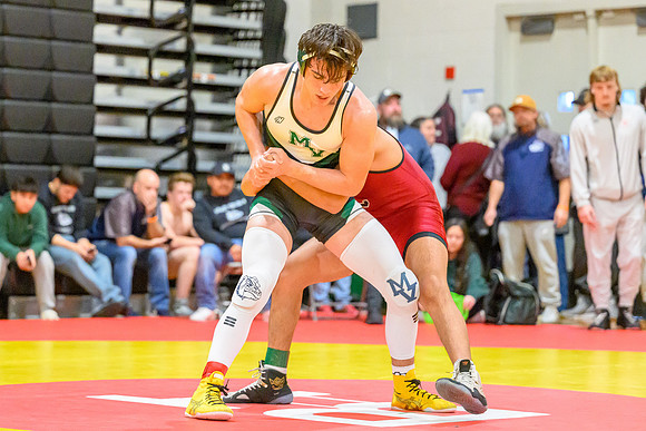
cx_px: 256
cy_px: 149
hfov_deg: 16.6
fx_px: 2209
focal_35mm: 123
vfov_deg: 11.1
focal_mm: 90
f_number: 2.8
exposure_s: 1/640
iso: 16000
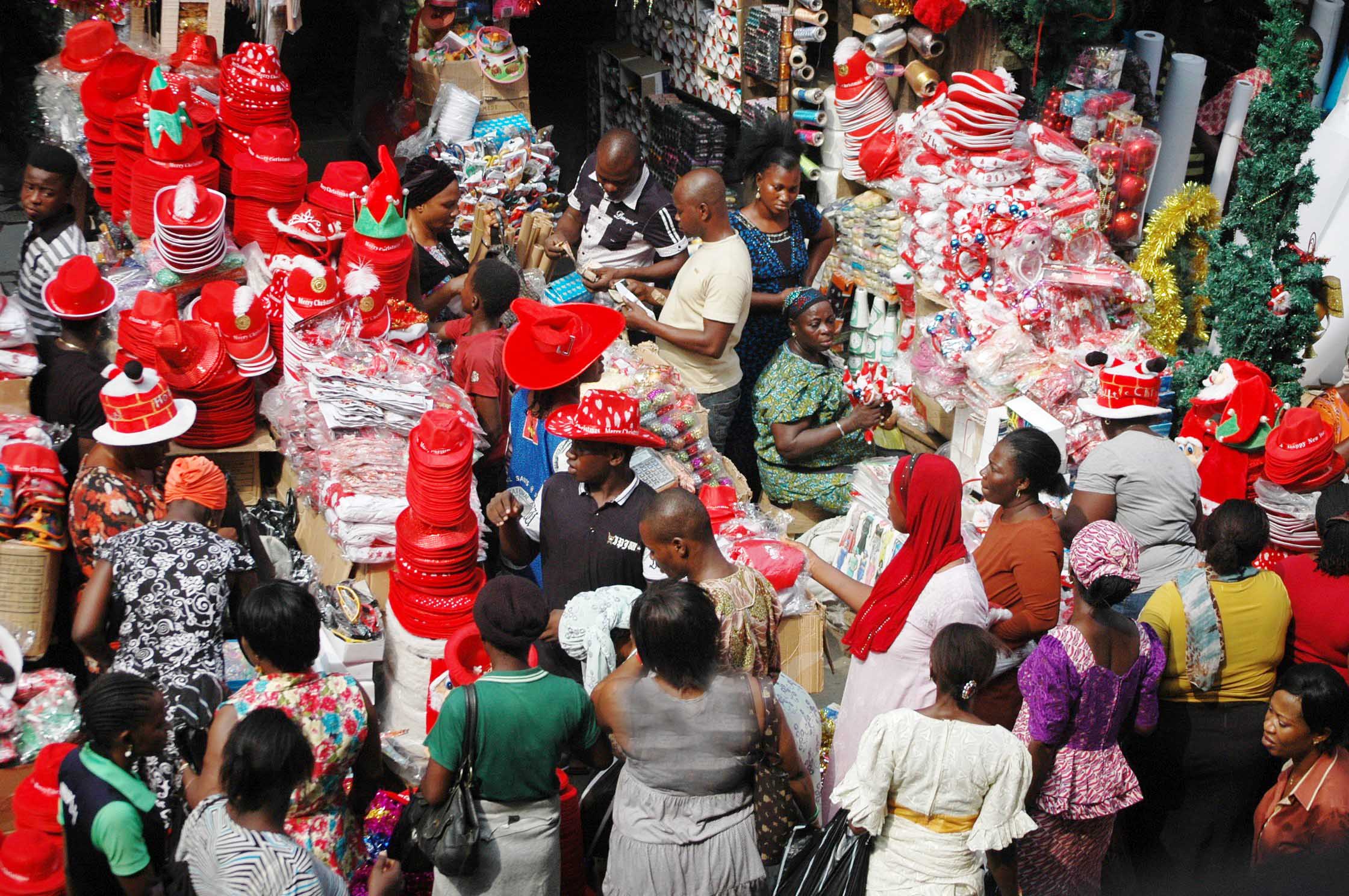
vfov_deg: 16.5
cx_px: 674
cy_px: 448
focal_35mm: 82
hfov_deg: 24.6
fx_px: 3088
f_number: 4.5
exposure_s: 1/1600
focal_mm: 55
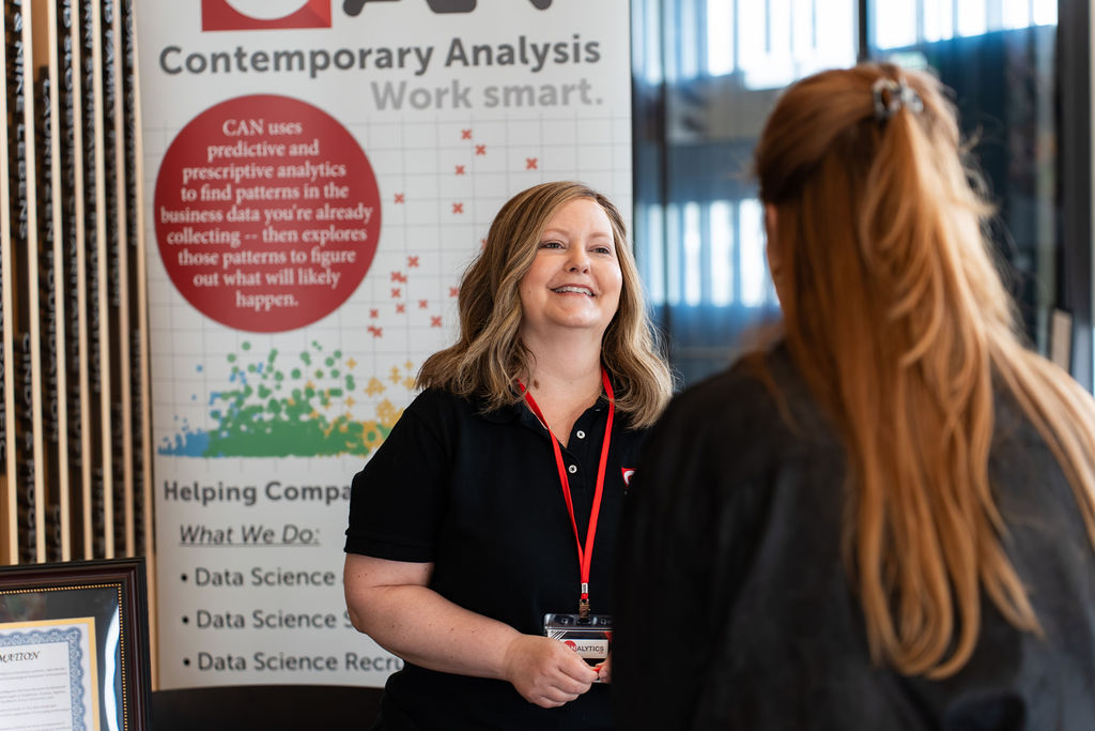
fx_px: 2190
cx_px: 548
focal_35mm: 72
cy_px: 366
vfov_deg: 18.9
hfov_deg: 28.1
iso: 800
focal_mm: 72
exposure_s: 1/125
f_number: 2.8
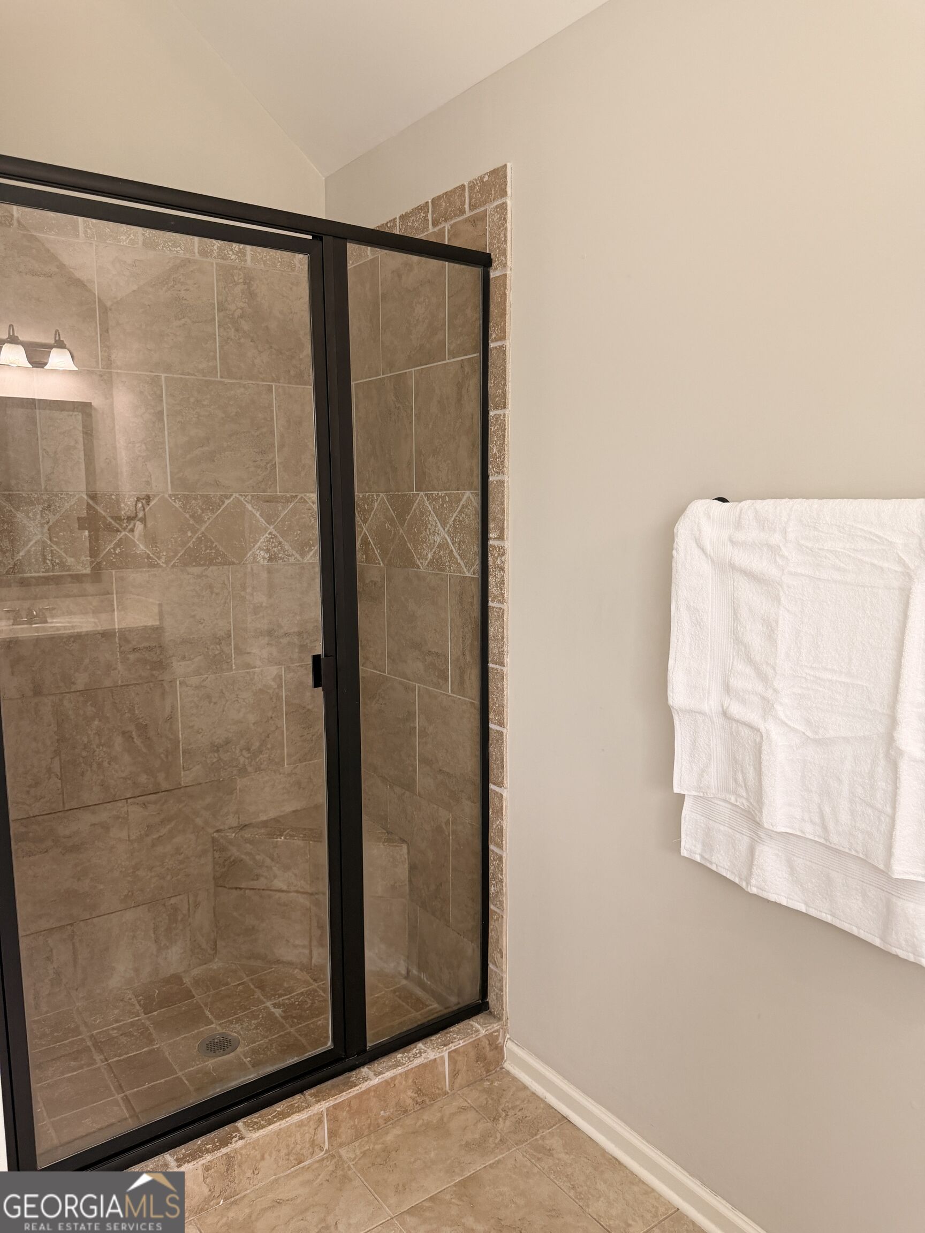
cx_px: 462
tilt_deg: -7.2
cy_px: 616
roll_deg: +0.6
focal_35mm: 24
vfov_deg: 71.6
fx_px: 855
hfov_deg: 56.8
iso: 250
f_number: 1.78
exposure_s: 1/60
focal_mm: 6.76
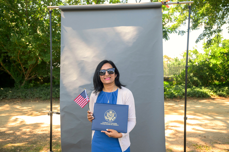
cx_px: 114
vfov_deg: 43.6
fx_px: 191
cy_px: 76
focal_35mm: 30
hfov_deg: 61.9
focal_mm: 30
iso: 640
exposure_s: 1/400
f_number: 5.6
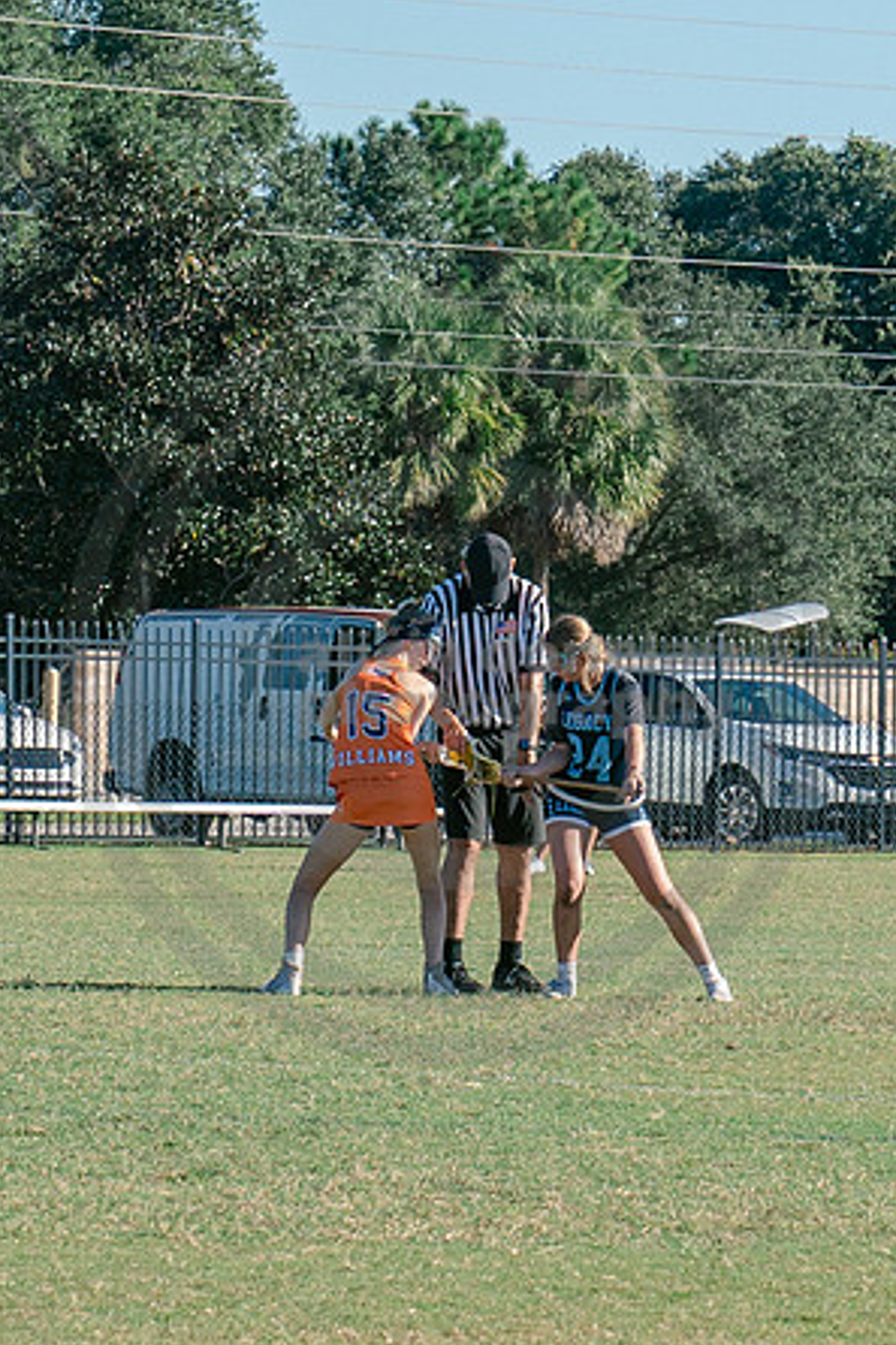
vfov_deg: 7.7
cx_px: 460
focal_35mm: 268
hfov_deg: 5.1
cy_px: 628
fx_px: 10012
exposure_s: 1/1000
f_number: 5.6
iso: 250
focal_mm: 70
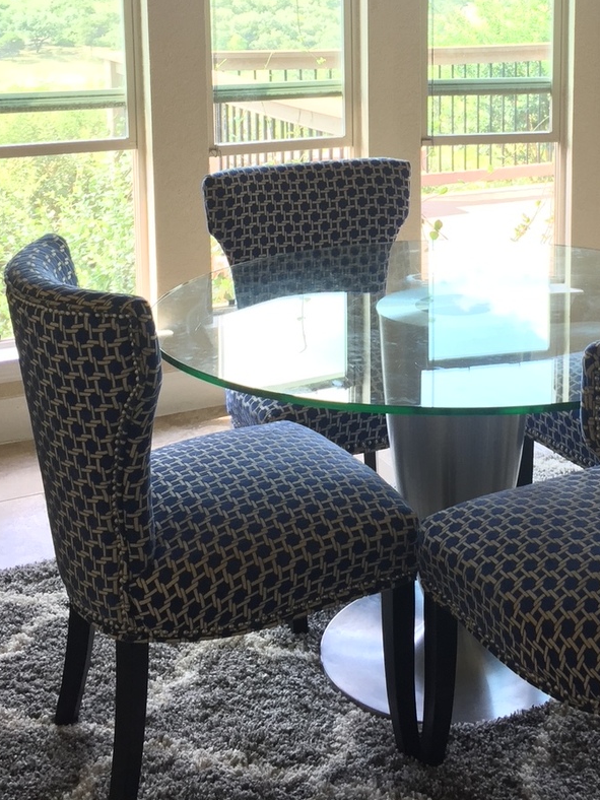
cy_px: 142
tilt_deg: -7.7
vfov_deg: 34.9
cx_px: 462
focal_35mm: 53
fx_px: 1225
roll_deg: -0.2
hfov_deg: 27.1
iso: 40
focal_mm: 4.15
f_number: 2.2
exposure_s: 1/30
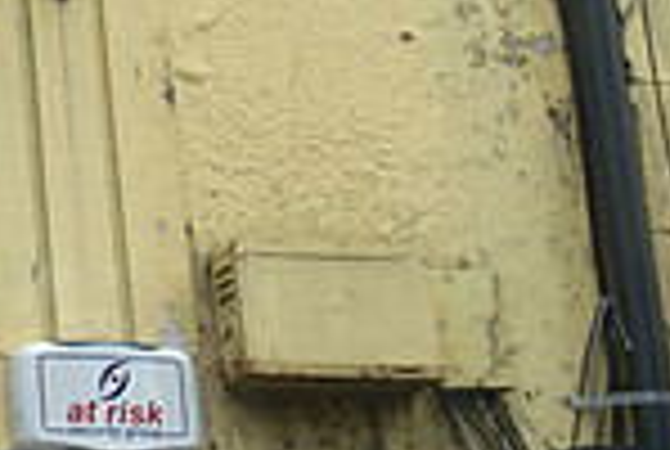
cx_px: -499
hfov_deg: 13.6
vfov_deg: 10.1
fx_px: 2536
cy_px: 38
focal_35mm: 136
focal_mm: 35
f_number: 8
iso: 1600
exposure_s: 1/250
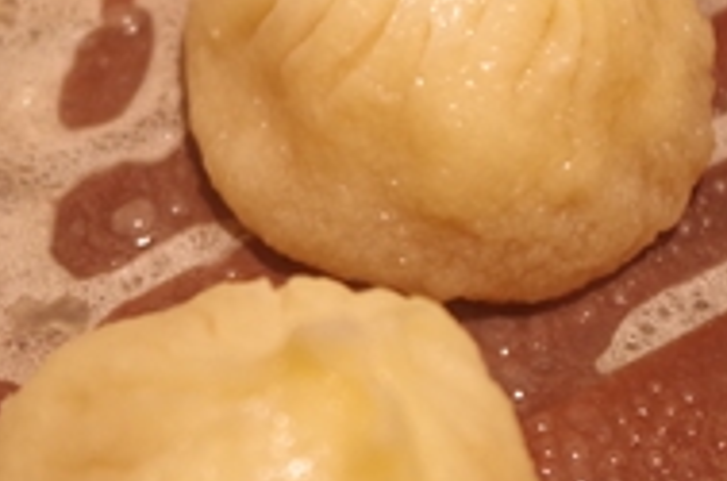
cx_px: 48
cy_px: 65
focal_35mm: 167
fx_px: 3364
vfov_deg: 8.2
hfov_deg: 12.2
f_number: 4.5
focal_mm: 42.5
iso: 800
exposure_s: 1/50
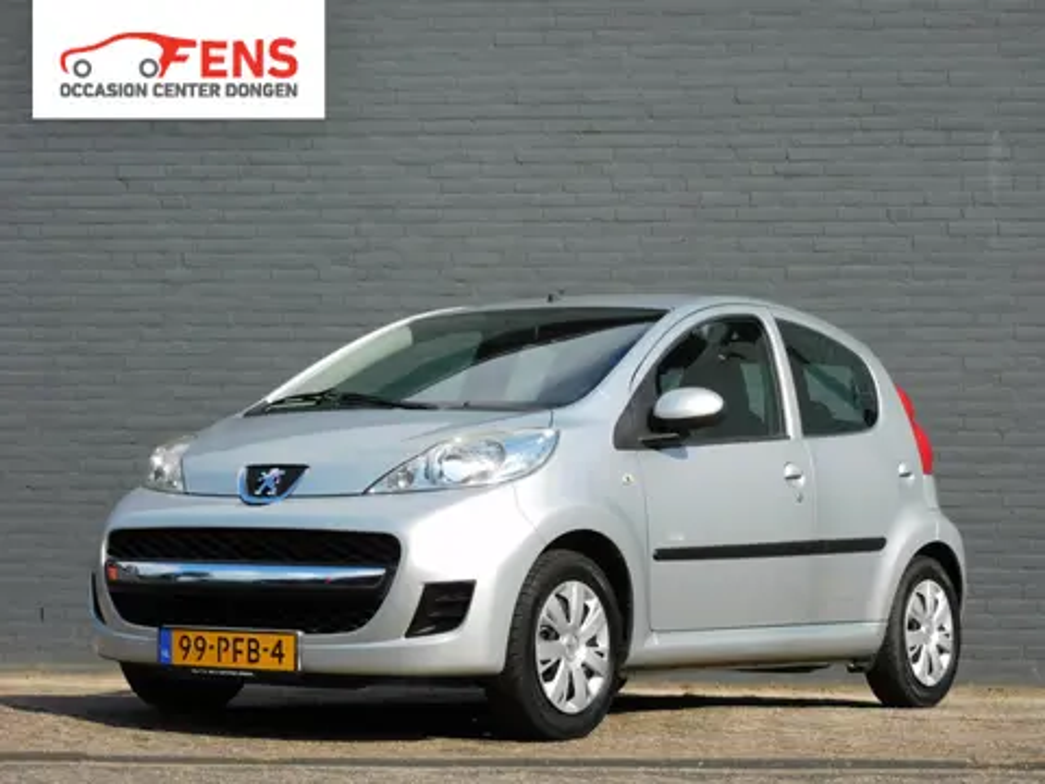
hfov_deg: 23.0
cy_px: 392
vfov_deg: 17.4
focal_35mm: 85
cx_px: 522
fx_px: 2566
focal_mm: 15.2
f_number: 4.5
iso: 125
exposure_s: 1/500
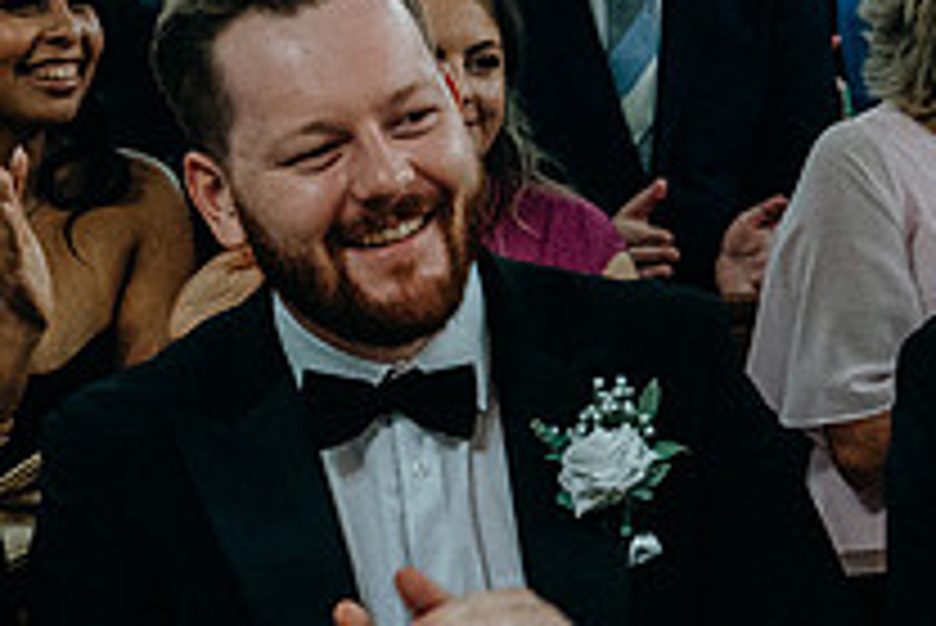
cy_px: 561
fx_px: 2680
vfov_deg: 13.2
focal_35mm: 103
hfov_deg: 19.8
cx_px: 328
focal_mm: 25
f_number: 3.5
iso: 5000
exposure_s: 1/160
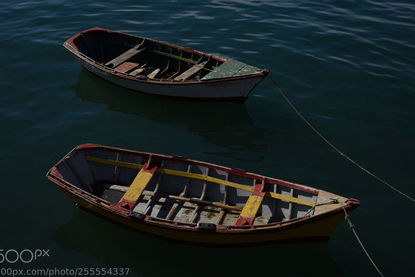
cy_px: 139
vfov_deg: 25.1
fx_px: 622
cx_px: 210
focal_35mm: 54
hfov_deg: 36.9
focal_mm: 32
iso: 100
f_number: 5.6
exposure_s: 1/1600
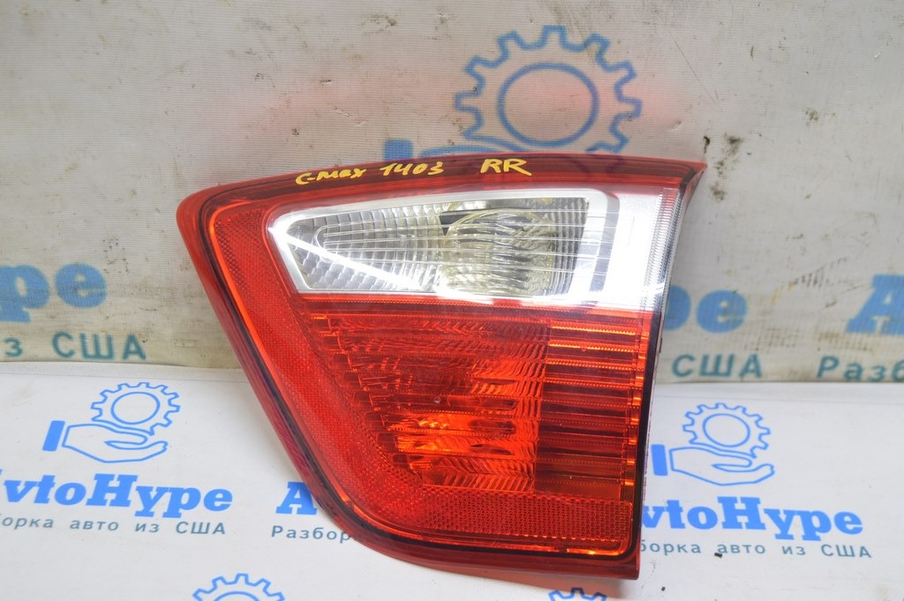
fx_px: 1317
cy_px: 300
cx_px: 452
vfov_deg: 25.7
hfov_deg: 37.9
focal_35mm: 52
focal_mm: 35
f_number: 5.6
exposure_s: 1/20
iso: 400
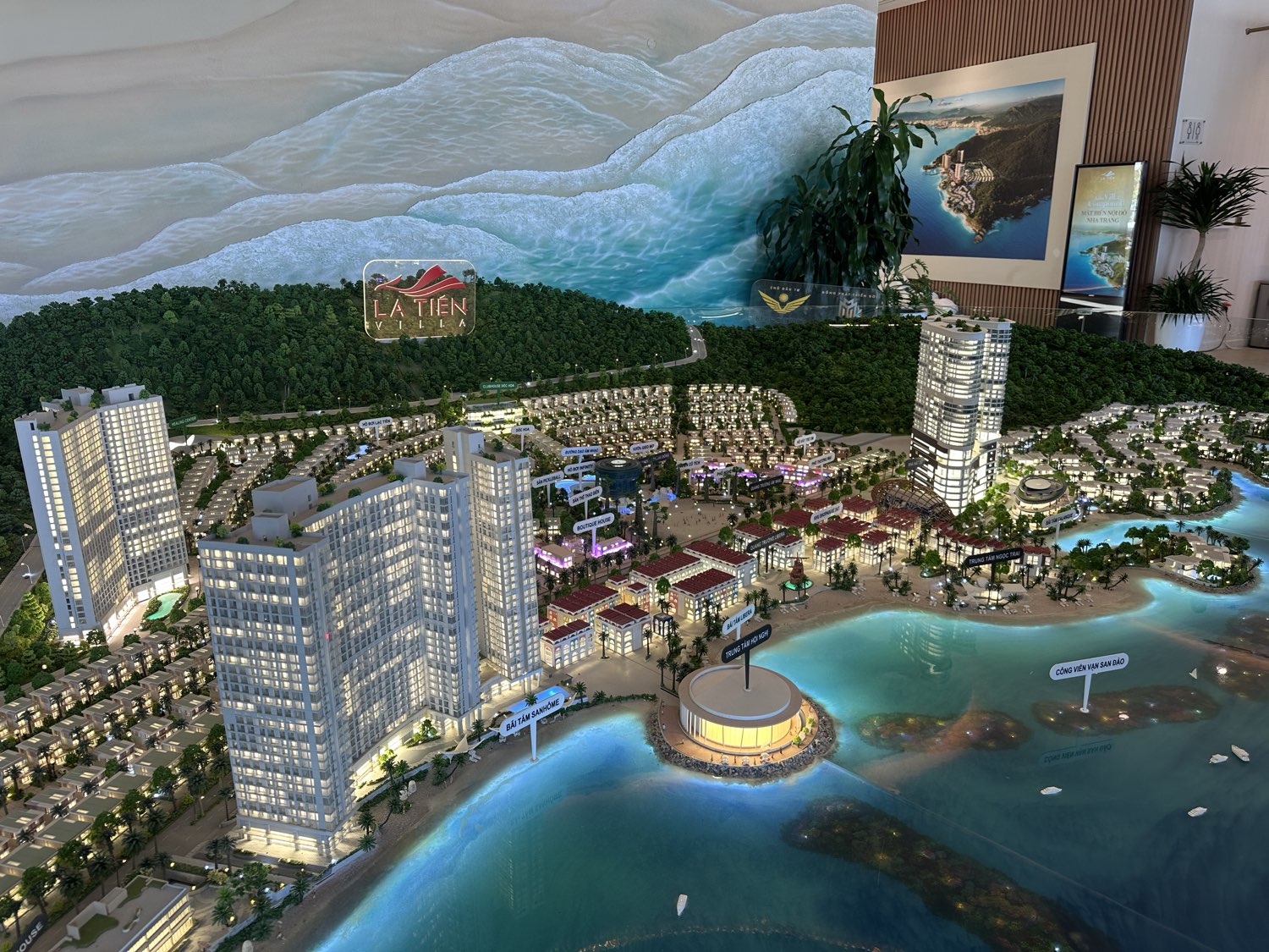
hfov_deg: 71.6
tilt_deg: -16.1
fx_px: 880
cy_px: 476
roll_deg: +0.5
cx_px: 634
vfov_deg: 56.8
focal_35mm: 24
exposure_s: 1/100
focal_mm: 6.86
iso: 80
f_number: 1.78
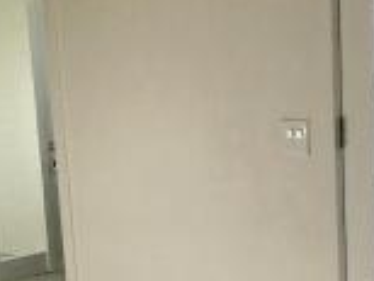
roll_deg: +4.0
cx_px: 112
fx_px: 1255
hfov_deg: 16.9
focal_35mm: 116
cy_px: 322
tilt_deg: -15.1
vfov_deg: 12.5
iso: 20
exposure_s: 1/760
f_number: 1.8
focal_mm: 3.99
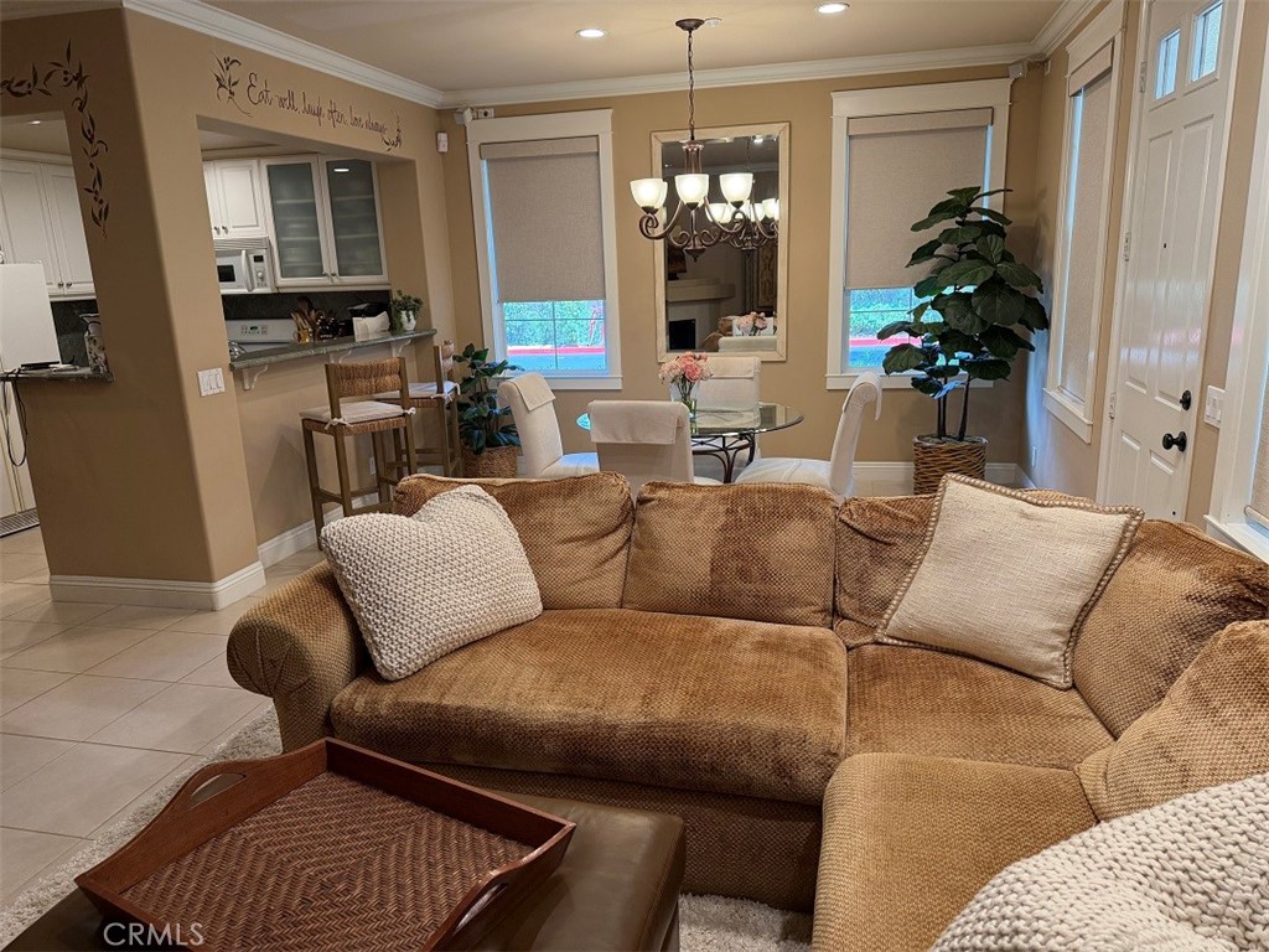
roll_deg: +2.5
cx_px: 634
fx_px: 880
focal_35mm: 24
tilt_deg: -14.5
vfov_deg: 56.8
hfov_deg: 71.6
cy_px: 476
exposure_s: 1/120
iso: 320
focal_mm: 6.76
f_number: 1.78
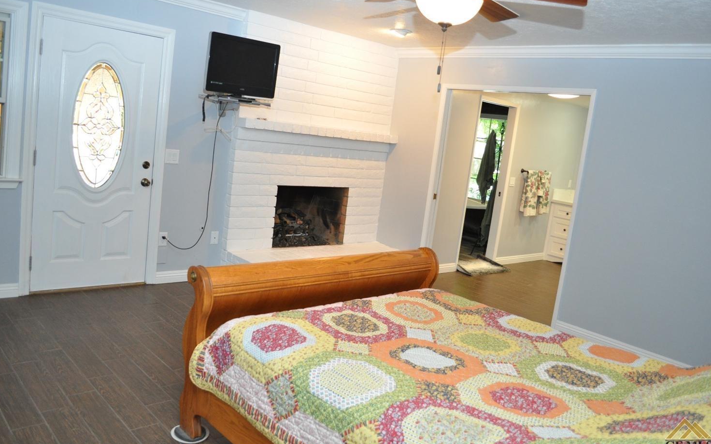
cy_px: 219
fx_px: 543
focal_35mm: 28
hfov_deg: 66.5
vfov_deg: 44.5
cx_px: 355
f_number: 4
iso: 800
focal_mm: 18
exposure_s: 1/60
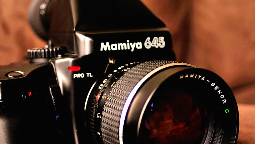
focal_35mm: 54
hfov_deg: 38.5
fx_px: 365
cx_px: 117
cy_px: 94
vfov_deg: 22.2
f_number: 2.8
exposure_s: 1/40
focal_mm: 24
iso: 200
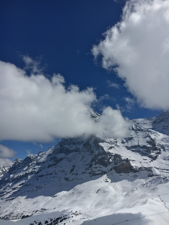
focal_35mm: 29
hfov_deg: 48.2
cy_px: 112
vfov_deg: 61.7
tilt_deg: +18.7
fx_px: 189
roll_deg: +0.8
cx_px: 84
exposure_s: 1/6993
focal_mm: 4.15
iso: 25
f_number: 2.2
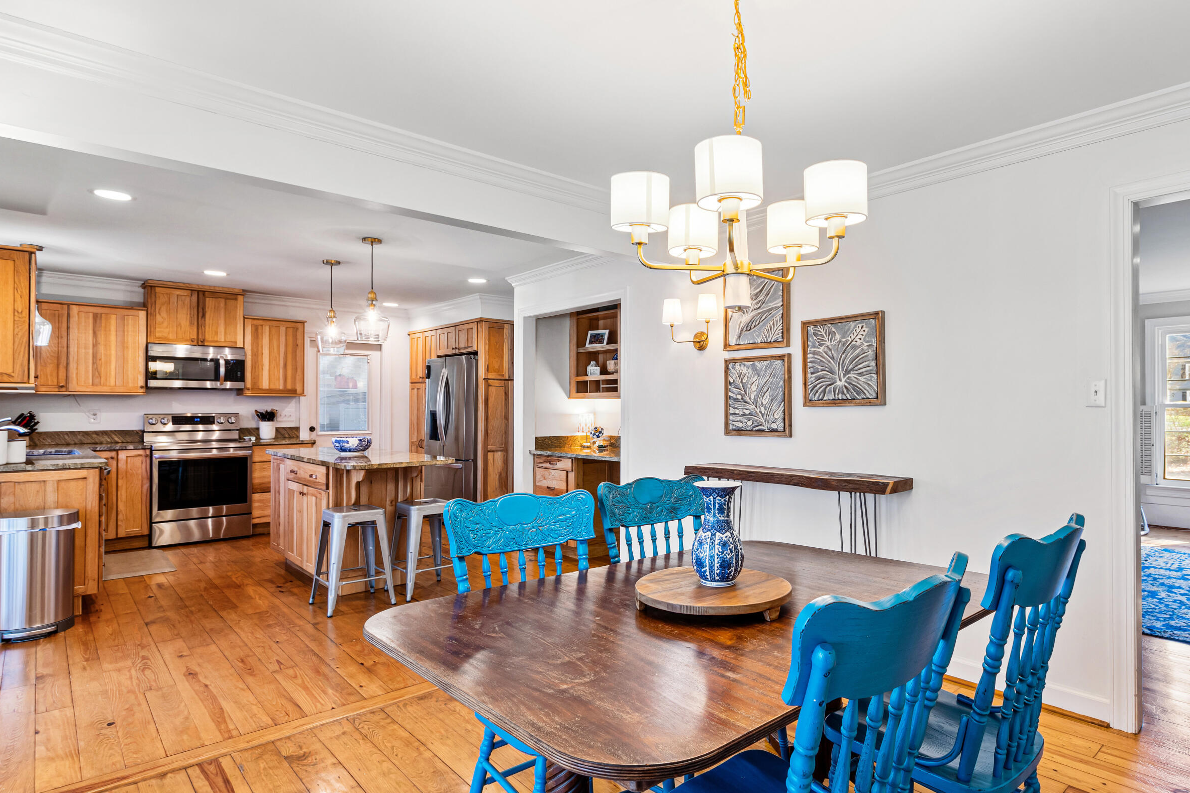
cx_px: 679
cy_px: 405
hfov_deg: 86.4
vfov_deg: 64.5
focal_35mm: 19
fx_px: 628
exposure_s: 1/1.67
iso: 100
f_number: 8
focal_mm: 10
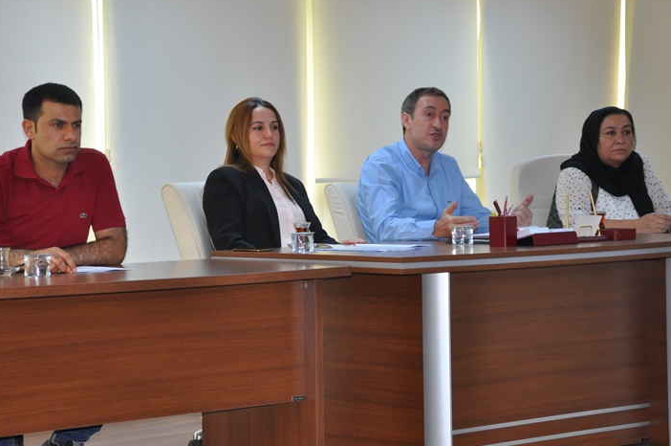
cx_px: 338
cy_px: 241
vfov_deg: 12.9
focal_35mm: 106
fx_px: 1973
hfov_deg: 19.3
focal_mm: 62
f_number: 5.3
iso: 800
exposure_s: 1/60
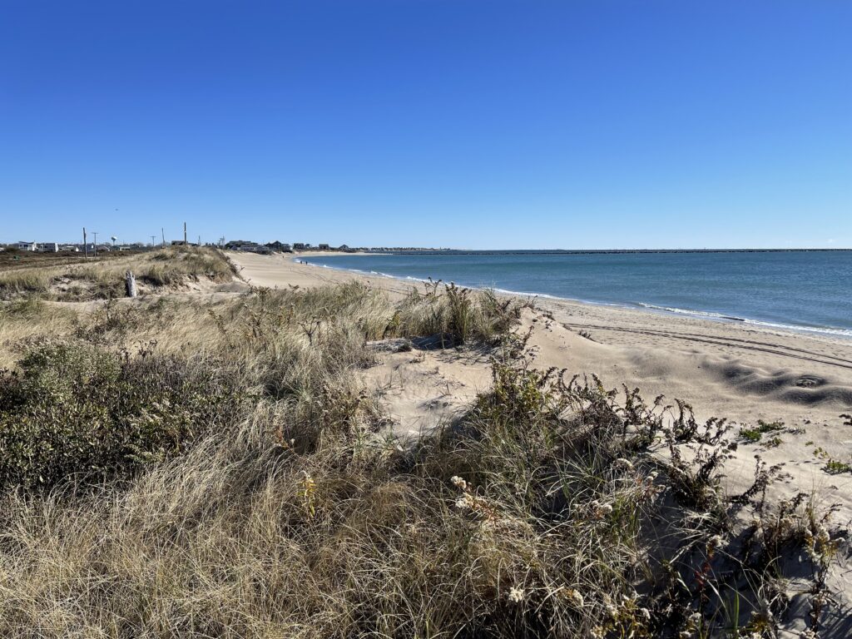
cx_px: 426
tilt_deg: -6.7
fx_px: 615
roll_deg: -0.3
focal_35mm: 25
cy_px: 320
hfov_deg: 69.4
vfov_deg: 54.9
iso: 32
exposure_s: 1/4348
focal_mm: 5.1
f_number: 1.6
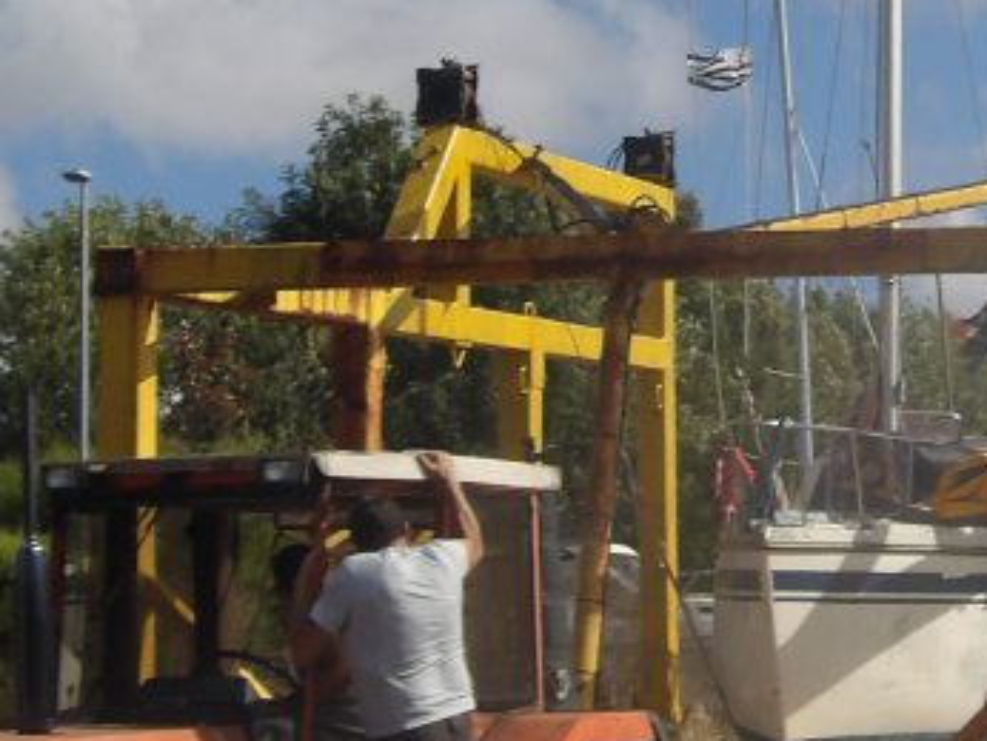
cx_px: 973
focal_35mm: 137
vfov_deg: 10.8
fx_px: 3909
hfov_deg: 14.2
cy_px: 224
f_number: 13.1
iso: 100
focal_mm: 7.6
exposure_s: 1/136
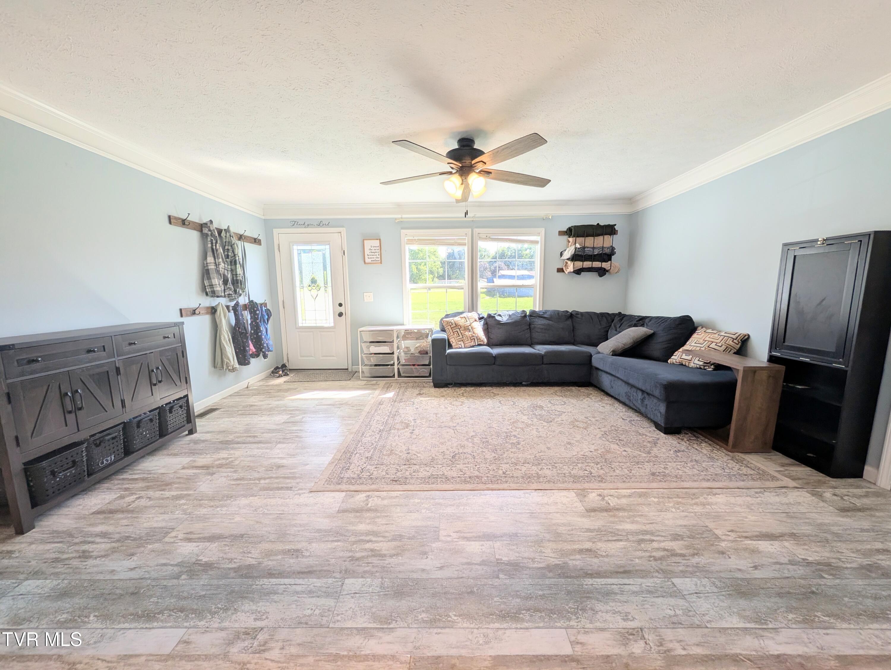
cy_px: 335
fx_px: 309
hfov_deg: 110.5
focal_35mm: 12
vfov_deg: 94.6
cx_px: 446
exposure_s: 1/271
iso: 47
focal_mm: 2.02
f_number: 1.7
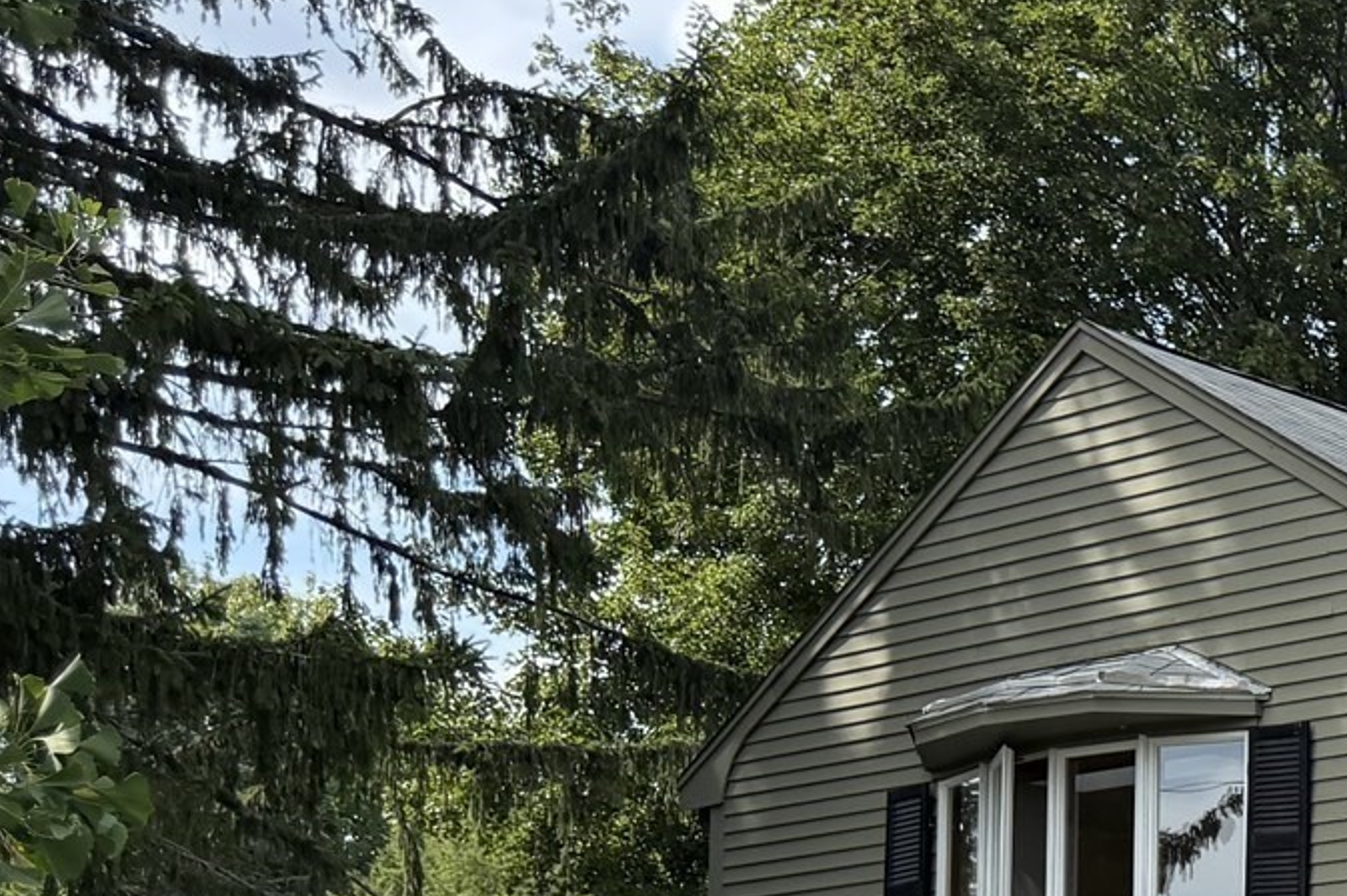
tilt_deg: +8.5
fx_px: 2842
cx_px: 1953
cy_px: 1082
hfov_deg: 22.5
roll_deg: +0.7
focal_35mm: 76
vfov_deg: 17.1
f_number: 1.78
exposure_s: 1/2525
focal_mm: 6.76
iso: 100
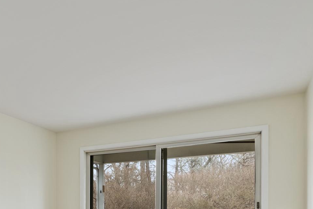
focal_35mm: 34
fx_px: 295
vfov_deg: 34.8
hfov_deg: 49.3
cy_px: 215
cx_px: 27
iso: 400
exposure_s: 1/6
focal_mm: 16
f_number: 8
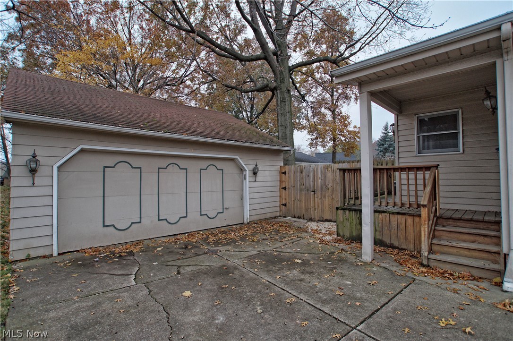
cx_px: 256
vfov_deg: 72.0
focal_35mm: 16
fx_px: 235
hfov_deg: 95.0
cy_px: 170
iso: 250
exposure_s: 1/40
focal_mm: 11
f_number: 4.5
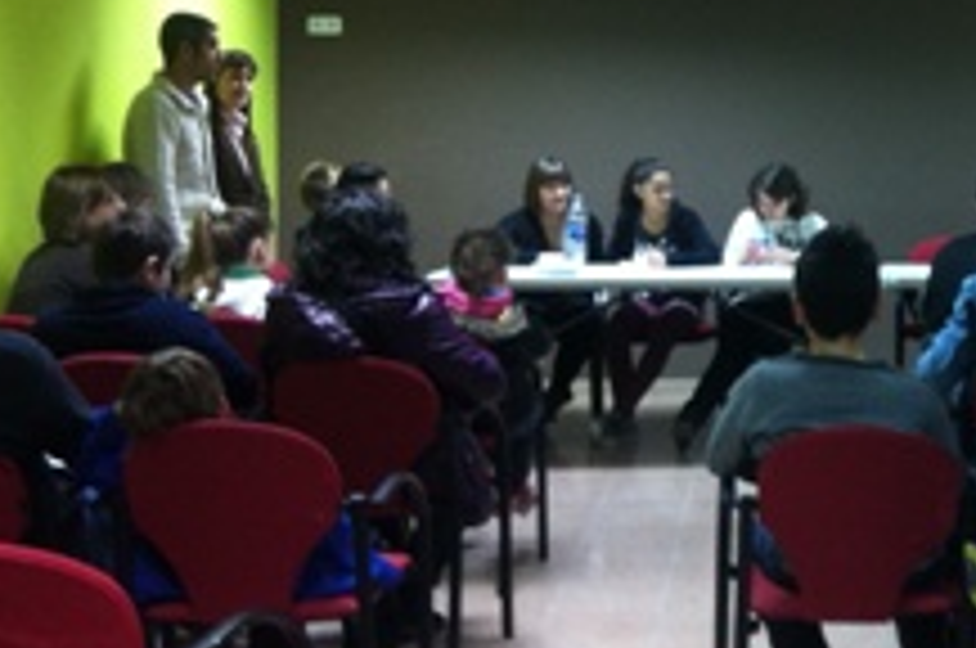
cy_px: 122
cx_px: 1046
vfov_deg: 16.1
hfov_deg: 22.9
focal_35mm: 84
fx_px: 2274
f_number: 2.8
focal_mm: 3.85
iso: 160
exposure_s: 1/15
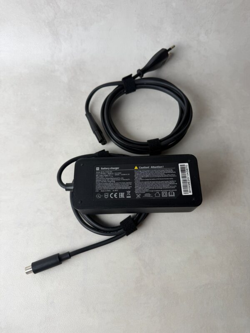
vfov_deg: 71.6
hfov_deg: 56.8
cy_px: 166
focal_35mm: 24
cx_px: 125
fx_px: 231
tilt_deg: -70.8
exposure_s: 1/143
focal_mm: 6.76
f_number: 1.78
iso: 64
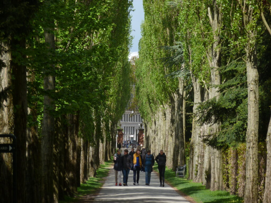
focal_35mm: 285
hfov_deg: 7.0
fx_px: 2231
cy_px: 102
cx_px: 136
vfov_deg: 5.2
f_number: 5.7
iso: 100
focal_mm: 51
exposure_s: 1/200
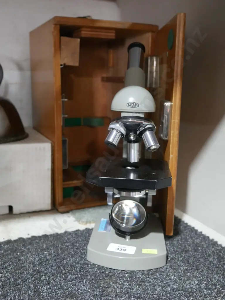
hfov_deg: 37.7
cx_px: 112
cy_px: 150
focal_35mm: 38
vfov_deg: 49.0
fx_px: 329
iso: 2500
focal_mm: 19
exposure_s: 1/60
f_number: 4.1
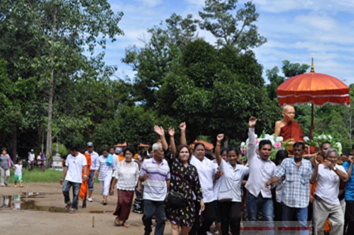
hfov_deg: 32.3
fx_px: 599
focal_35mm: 61
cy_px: 151
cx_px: 268
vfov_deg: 22.2
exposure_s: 1/1600
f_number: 6.3
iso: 400
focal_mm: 24
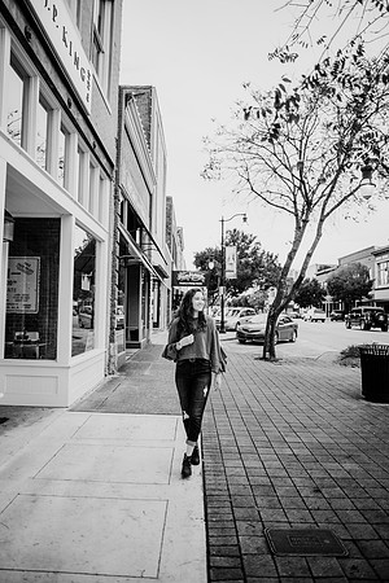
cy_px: 292
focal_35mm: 24
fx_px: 389
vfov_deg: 73.7
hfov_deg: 53.1
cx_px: 194
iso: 160
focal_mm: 24
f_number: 1.8
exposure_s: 1/800
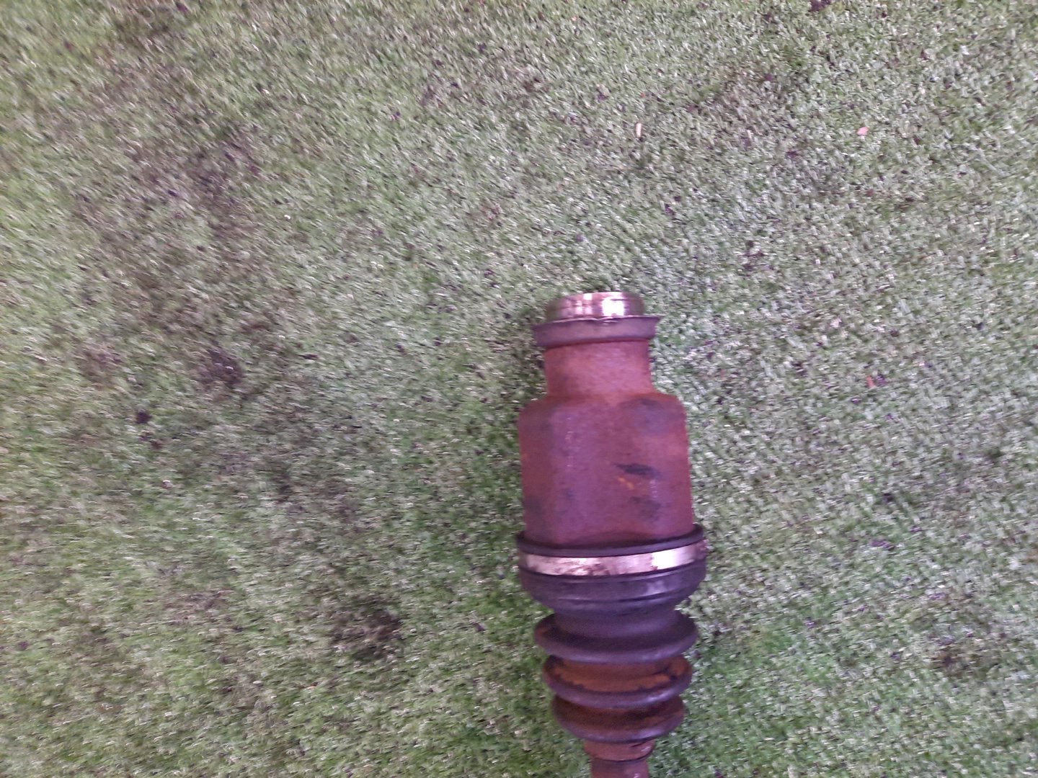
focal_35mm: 25
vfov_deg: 54.9
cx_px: 519
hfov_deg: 69.4
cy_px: 389
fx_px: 750
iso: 392
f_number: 2
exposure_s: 1/25
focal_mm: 4.6
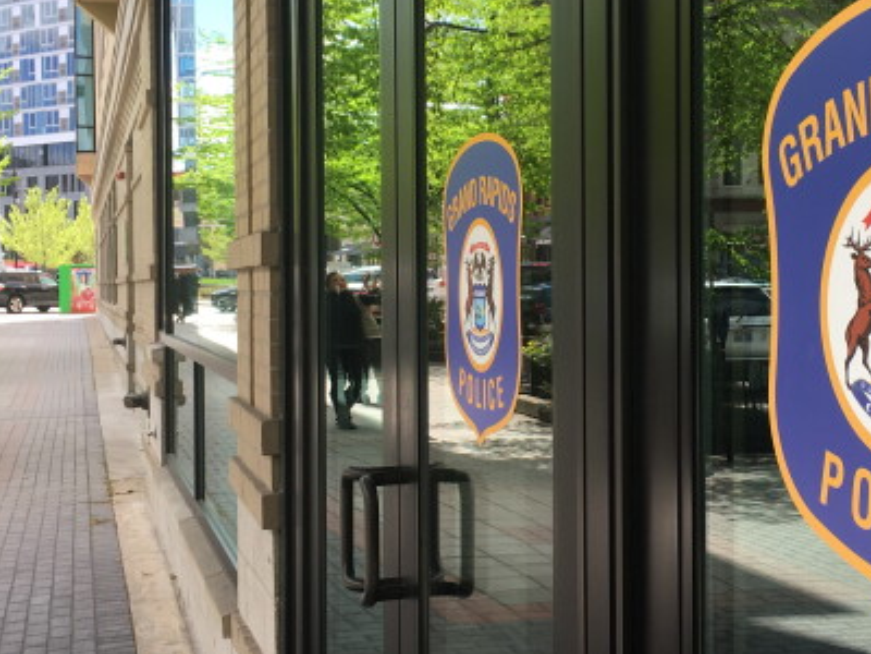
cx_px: 551
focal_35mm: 51
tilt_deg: -1.3
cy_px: 303
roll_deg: +0.3
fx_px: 1283
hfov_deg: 37.2
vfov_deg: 28.6
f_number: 2.2
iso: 25
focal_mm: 4.15
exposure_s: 1/339
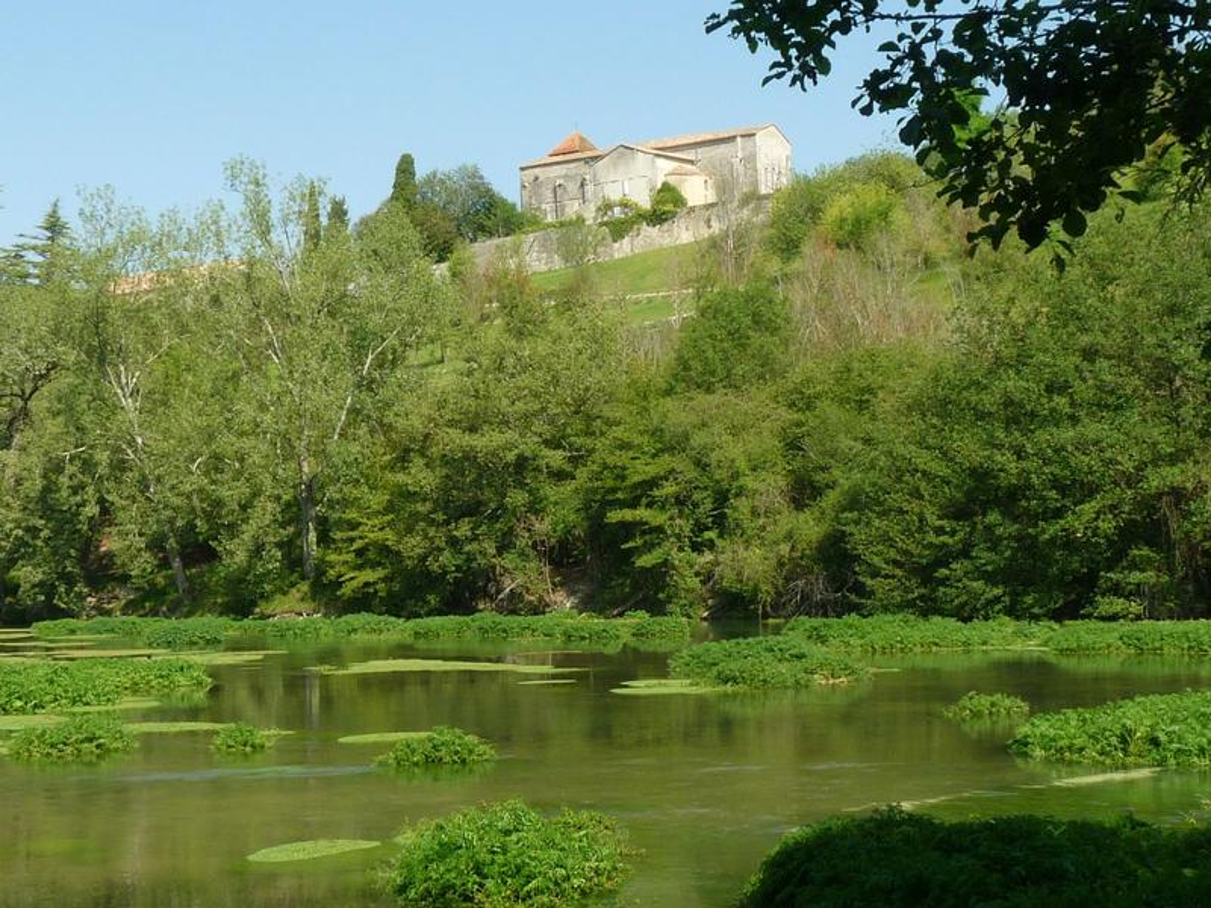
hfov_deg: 32.2
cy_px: 454
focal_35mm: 60
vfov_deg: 24.4
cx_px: 606
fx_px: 2099
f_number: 5.6
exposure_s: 1/250
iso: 100
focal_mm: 6.1
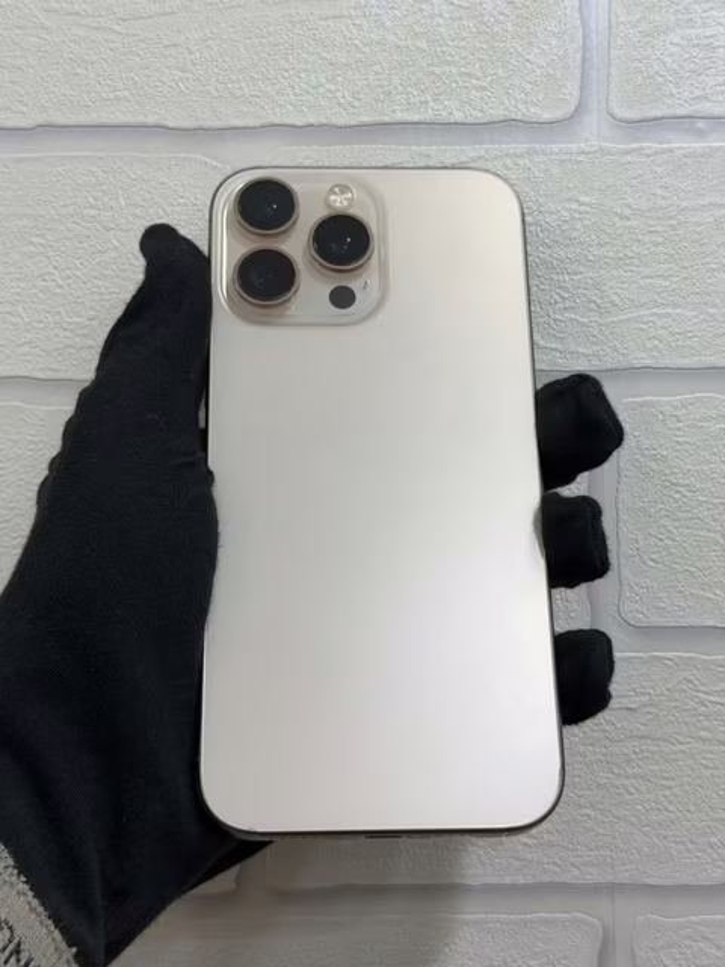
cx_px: 362
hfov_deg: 30.3
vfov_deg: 39.7
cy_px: 484
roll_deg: +0.6
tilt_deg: +1.7
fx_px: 1340
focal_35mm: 48
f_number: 1.78
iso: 64
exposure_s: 1/100
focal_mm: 6.76
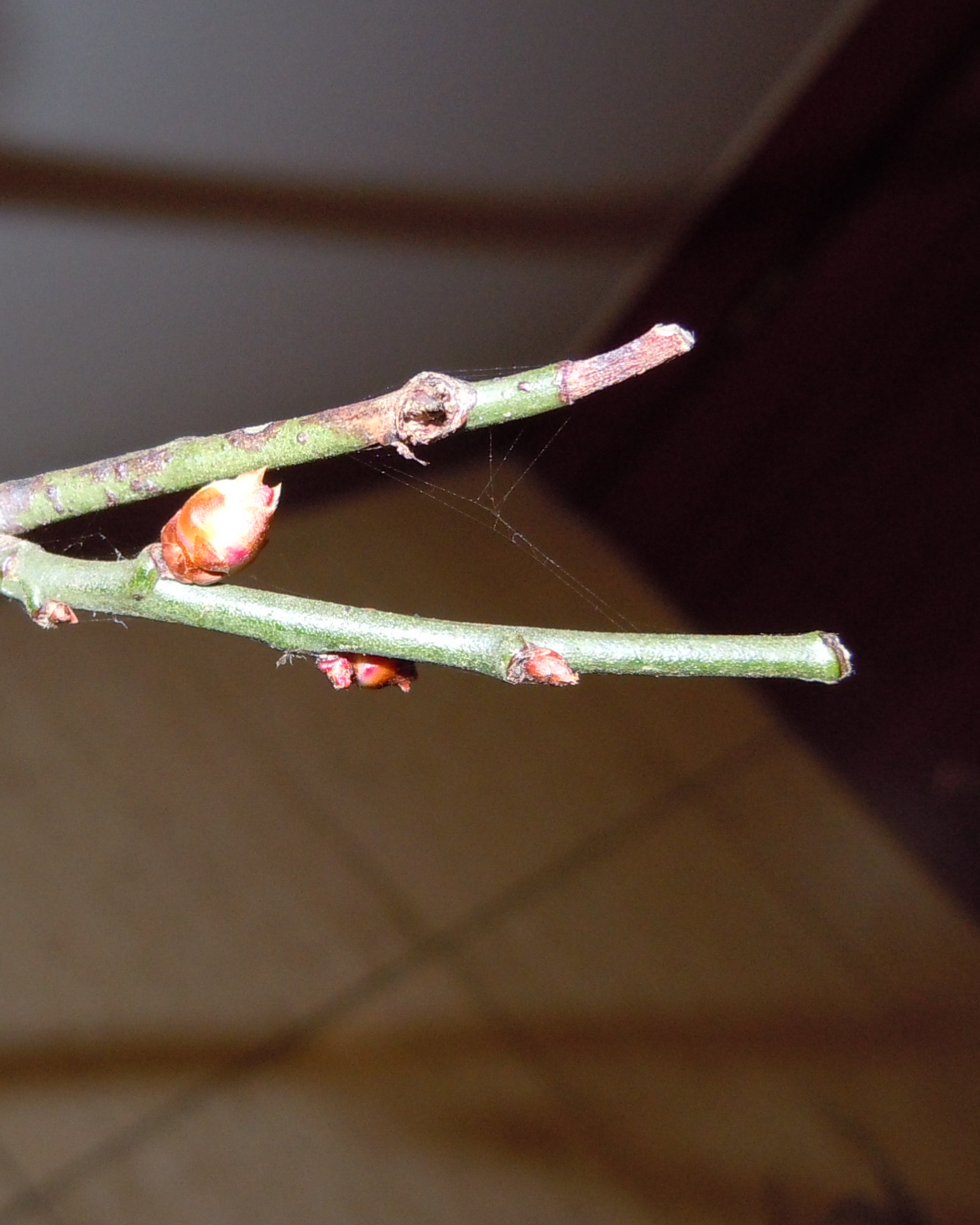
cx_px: 207
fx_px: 1885
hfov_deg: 28.6
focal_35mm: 52
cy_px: 660
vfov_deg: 36.0
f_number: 3.5
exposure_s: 1/30
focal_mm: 5.4
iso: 200
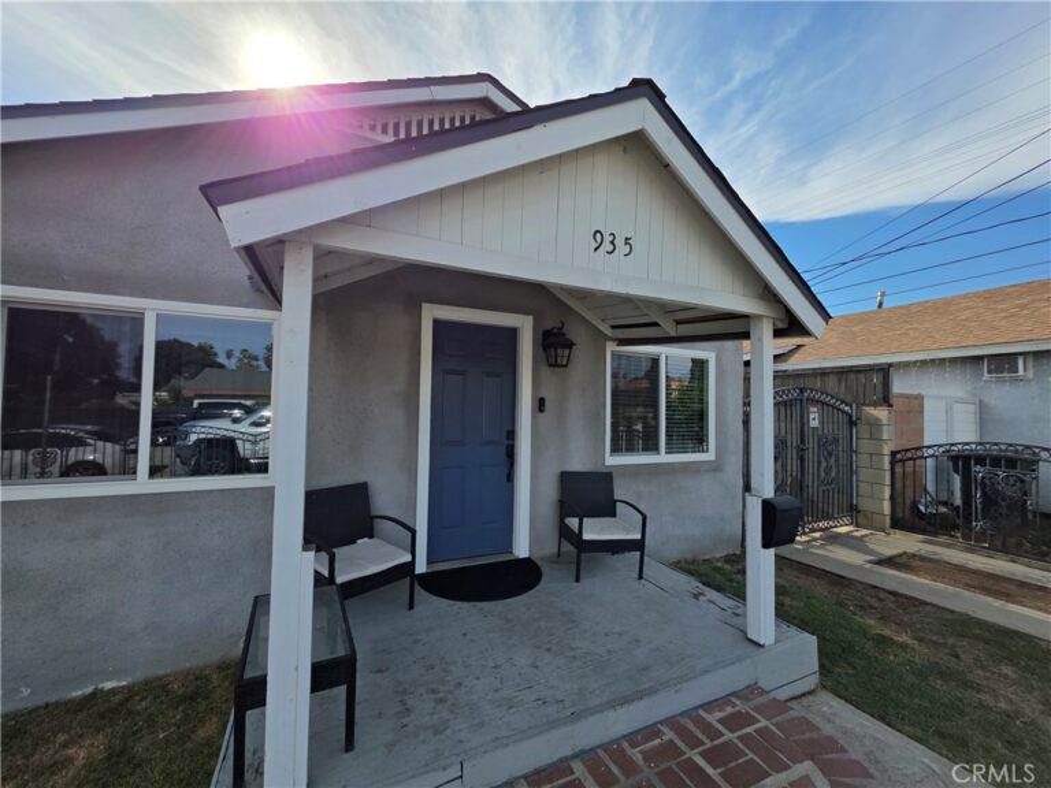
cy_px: 394
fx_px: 395
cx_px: 526
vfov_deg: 89.9
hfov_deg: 106.2
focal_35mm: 13
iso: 40
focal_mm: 2.2
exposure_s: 1/2417
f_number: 1.9
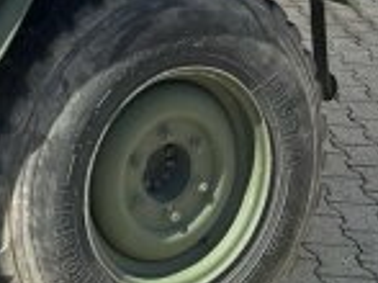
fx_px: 1233
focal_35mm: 113
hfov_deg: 16.1
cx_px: -172
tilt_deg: -1.8
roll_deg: -0.7
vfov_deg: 11.5
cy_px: -319
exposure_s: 1/1124
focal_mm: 5.7
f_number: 1.5
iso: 50
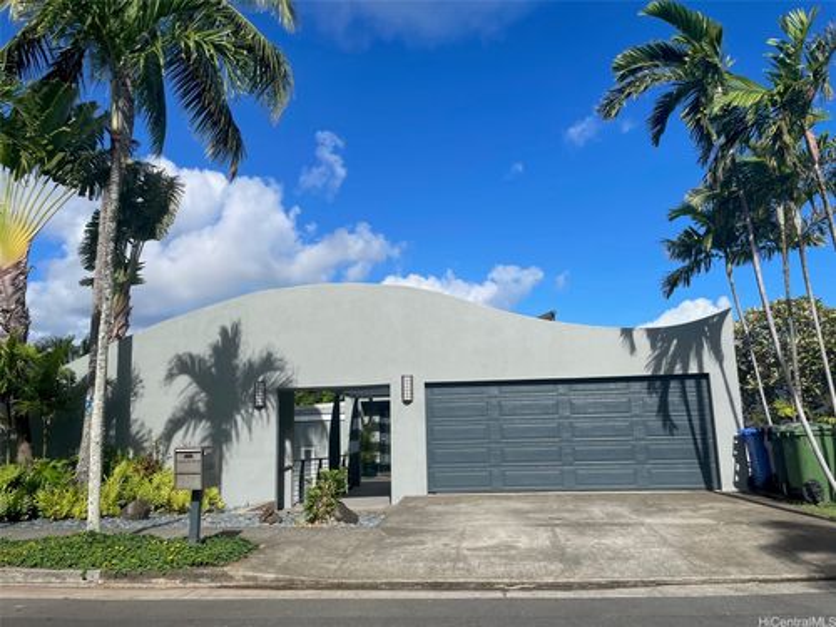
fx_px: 628
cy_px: 314
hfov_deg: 67.3
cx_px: 418
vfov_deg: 53.1
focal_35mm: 26
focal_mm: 4.2
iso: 32
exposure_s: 1/4292
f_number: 1.6
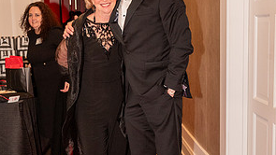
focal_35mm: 67
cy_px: 93
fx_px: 490
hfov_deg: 31.4
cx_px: 138
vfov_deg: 18.0
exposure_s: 1/100
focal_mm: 28
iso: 2000
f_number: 8
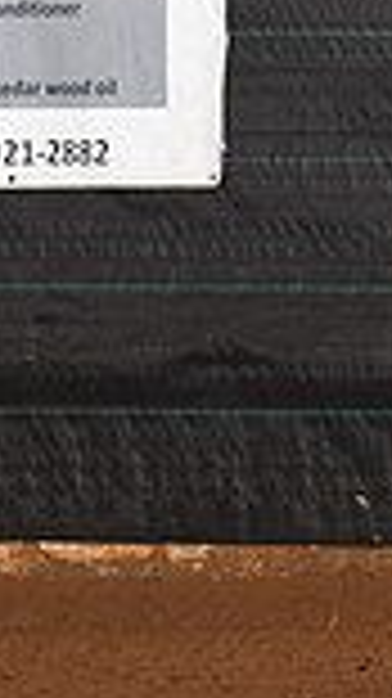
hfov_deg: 1.4
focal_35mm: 865
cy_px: 155
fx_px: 16010
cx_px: 1190
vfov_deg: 2.5
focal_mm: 220
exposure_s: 1/250
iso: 1000
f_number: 5.6
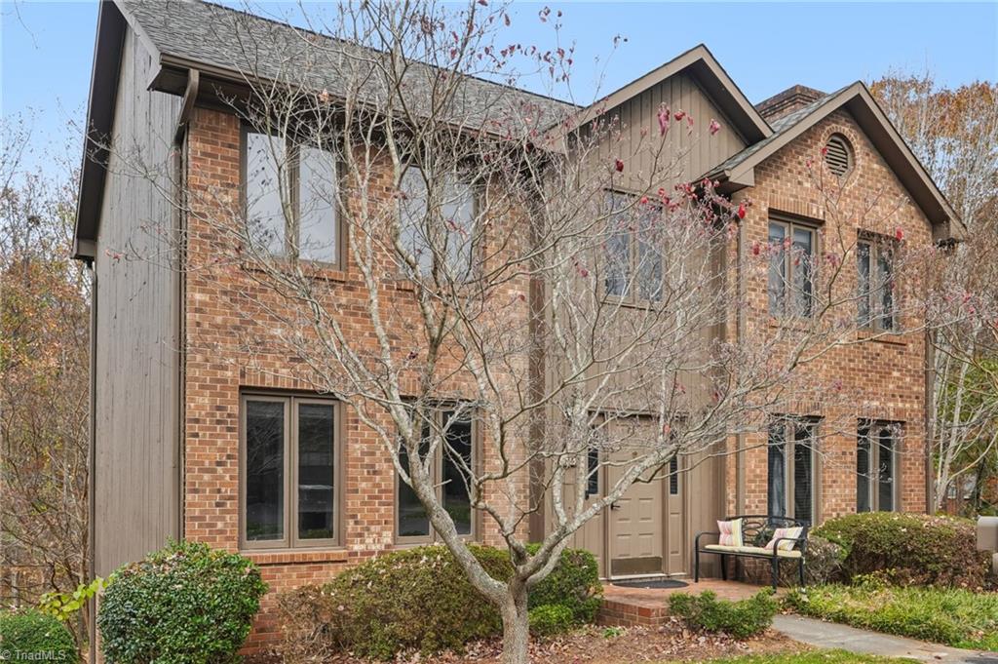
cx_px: 499
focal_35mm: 30
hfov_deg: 62.0
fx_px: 831
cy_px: 332
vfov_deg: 43.5
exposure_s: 1/30
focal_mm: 20
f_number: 8
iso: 100
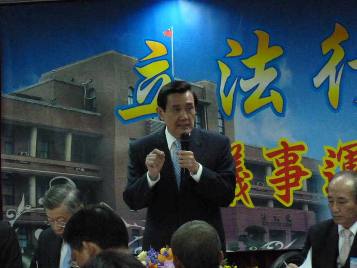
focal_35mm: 300
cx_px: 178
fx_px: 3094
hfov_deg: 6.6
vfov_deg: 5.0
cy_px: 134
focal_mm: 49.2
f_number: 4.9
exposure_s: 1/60
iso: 1000
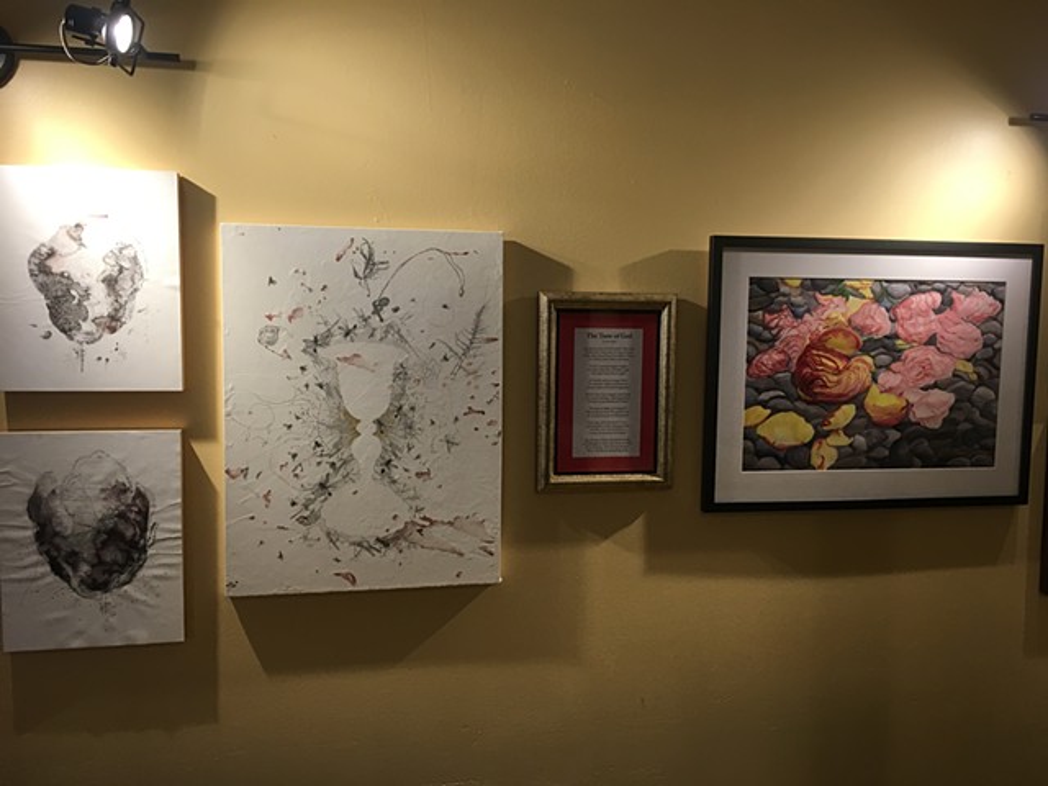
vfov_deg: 48.2
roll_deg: -1.4
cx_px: 524
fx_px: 878
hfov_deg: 61.7
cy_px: 393
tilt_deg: -4.3
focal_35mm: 29
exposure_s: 1/30
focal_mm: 4.2
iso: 40
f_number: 2.2
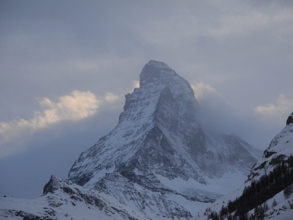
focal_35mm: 153
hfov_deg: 12.9
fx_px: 1295
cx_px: 146
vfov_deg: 9.7
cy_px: 110
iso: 400
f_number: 5
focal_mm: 32.6
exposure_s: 1/485
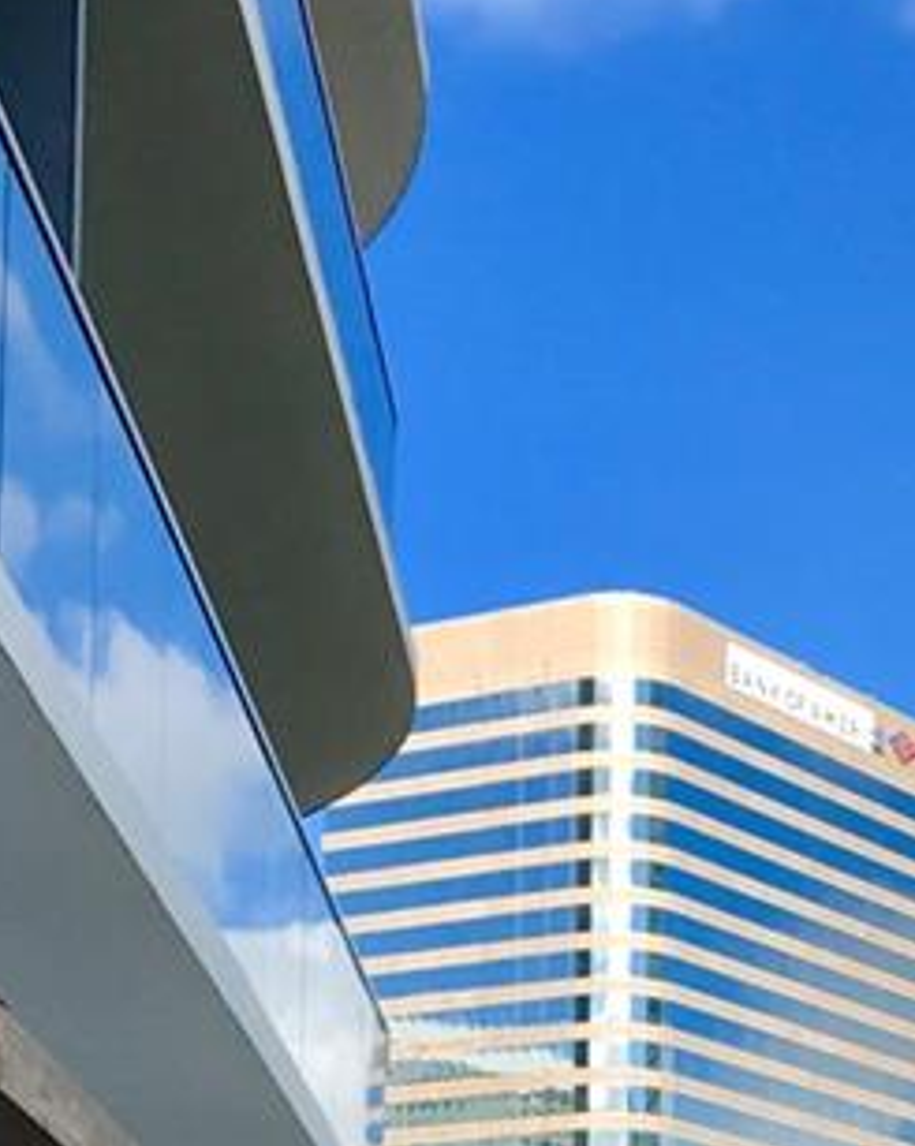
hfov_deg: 14.2
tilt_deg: +2.1
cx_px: 807
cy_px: 1657
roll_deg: -0.2
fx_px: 3627
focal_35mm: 107
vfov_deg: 16.5
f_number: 1.8
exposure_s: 1/1389
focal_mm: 3.99
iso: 20
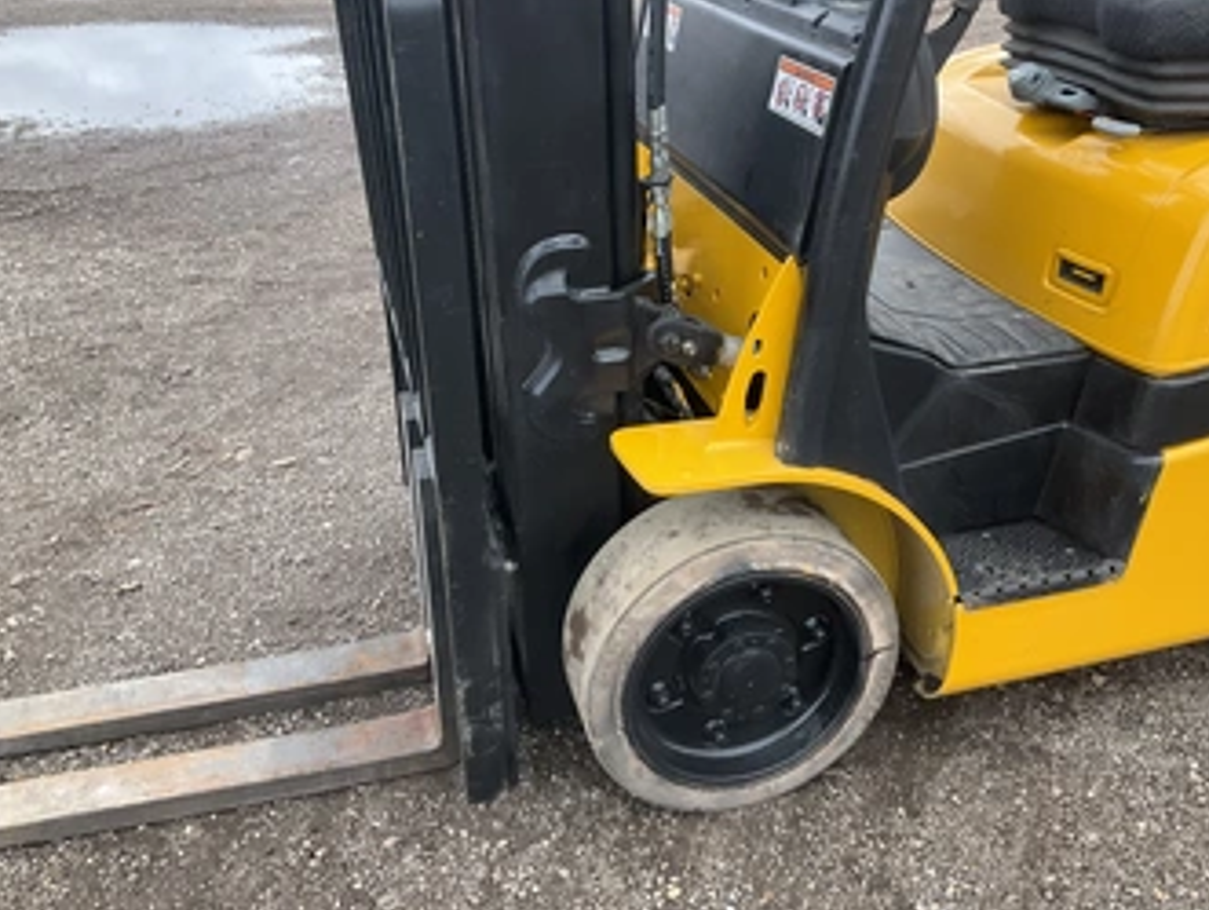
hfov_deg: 52.4
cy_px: 387
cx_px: 687
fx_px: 1224
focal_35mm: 35
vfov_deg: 40.7
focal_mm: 3
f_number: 1.8
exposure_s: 1/233
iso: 25
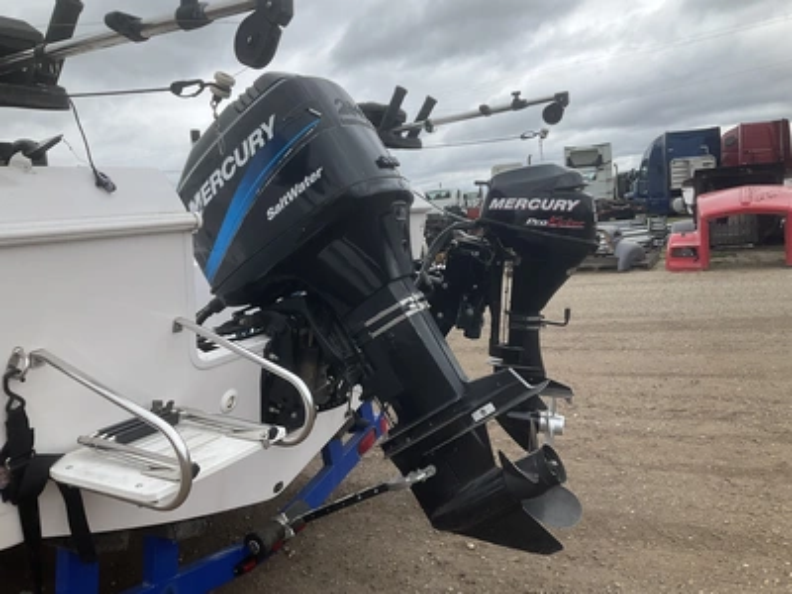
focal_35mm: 29
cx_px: 396
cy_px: 297
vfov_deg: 48.2
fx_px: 664
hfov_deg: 61.7
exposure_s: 1/978
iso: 25
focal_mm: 3
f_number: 1.8
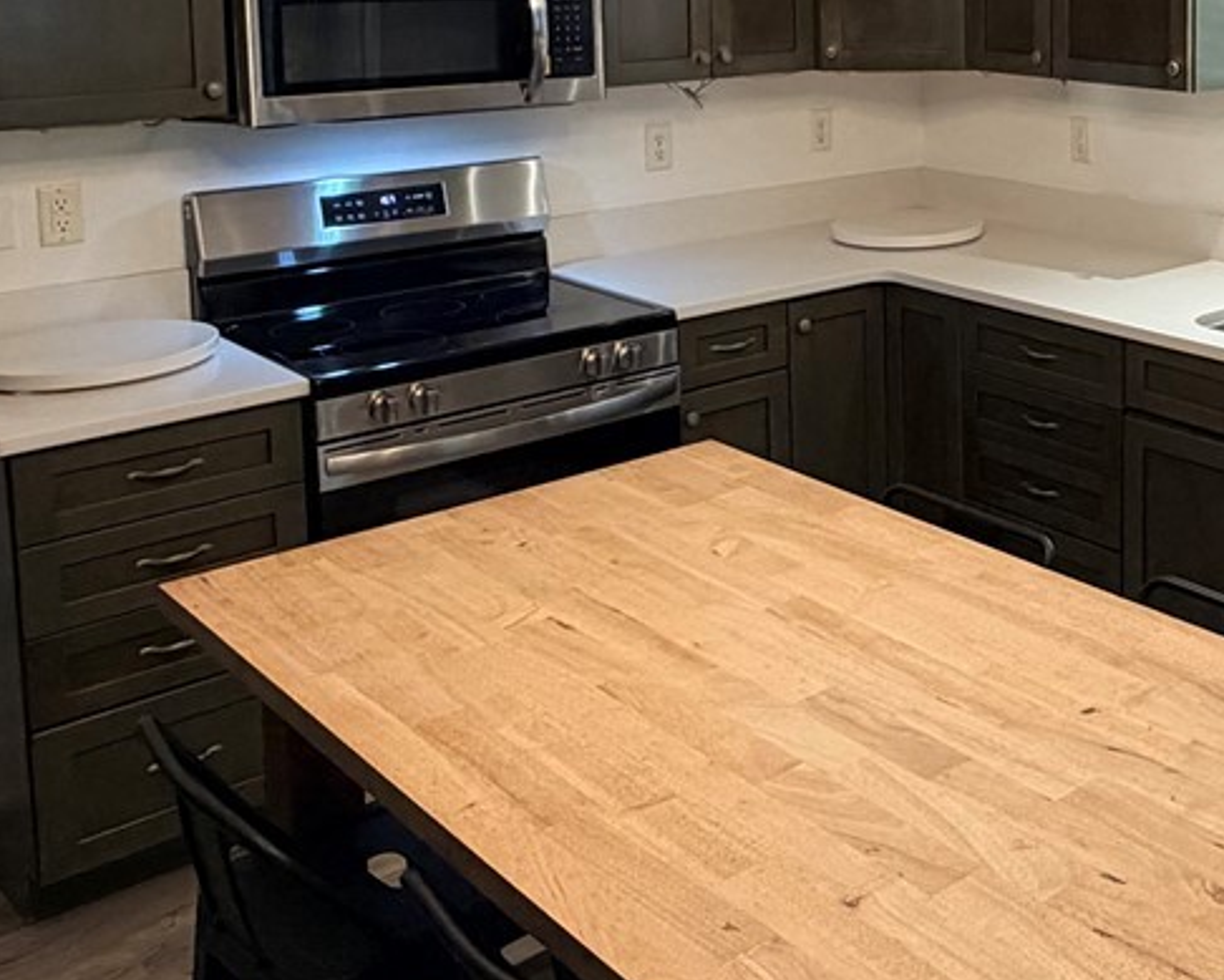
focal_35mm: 45
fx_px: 1630
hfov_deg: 37.3
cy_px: 98
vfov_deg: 31.8
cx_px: 1189
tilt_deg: -6.0
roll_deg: -0.3
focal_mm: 2.22
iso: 200
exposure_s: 1/60
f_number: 2.2
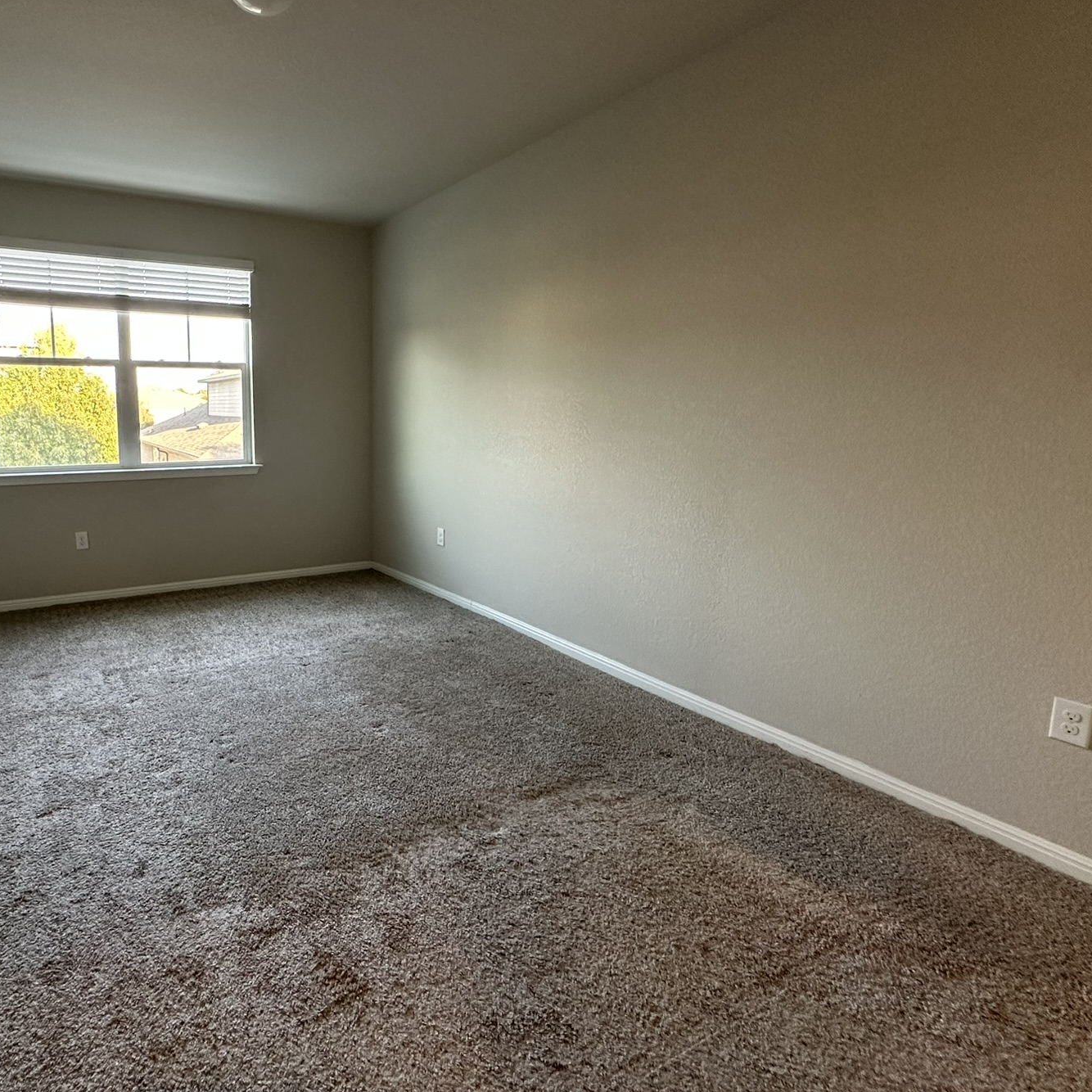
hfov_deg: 74.5
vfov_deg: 77.6
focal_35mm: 19
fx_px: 678
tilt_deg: -8.3
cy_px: 505
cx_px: 336
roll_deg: +0.7
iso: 250
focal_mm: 2.22
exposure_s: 1/60
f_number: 2.2
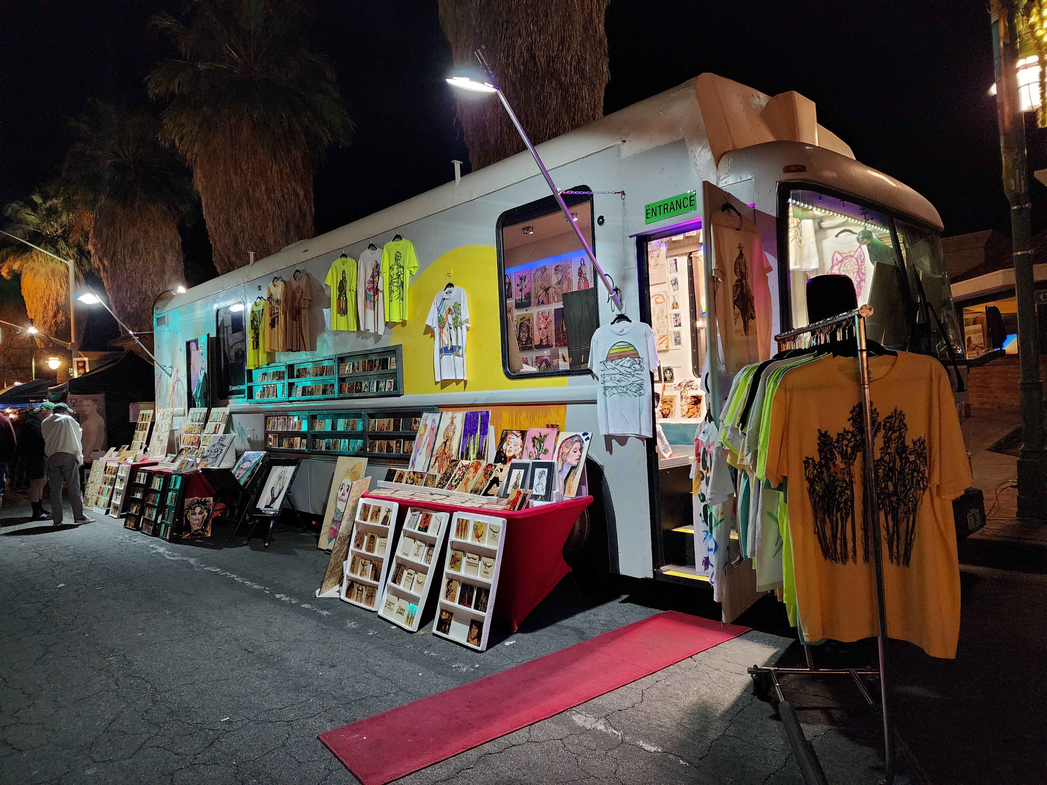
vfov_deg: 58.9
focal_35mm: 23
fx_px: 696
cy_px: 392
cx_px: 524
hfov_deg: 73.9
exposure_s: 1/60
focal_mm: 6.4
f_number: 1.8
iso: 800
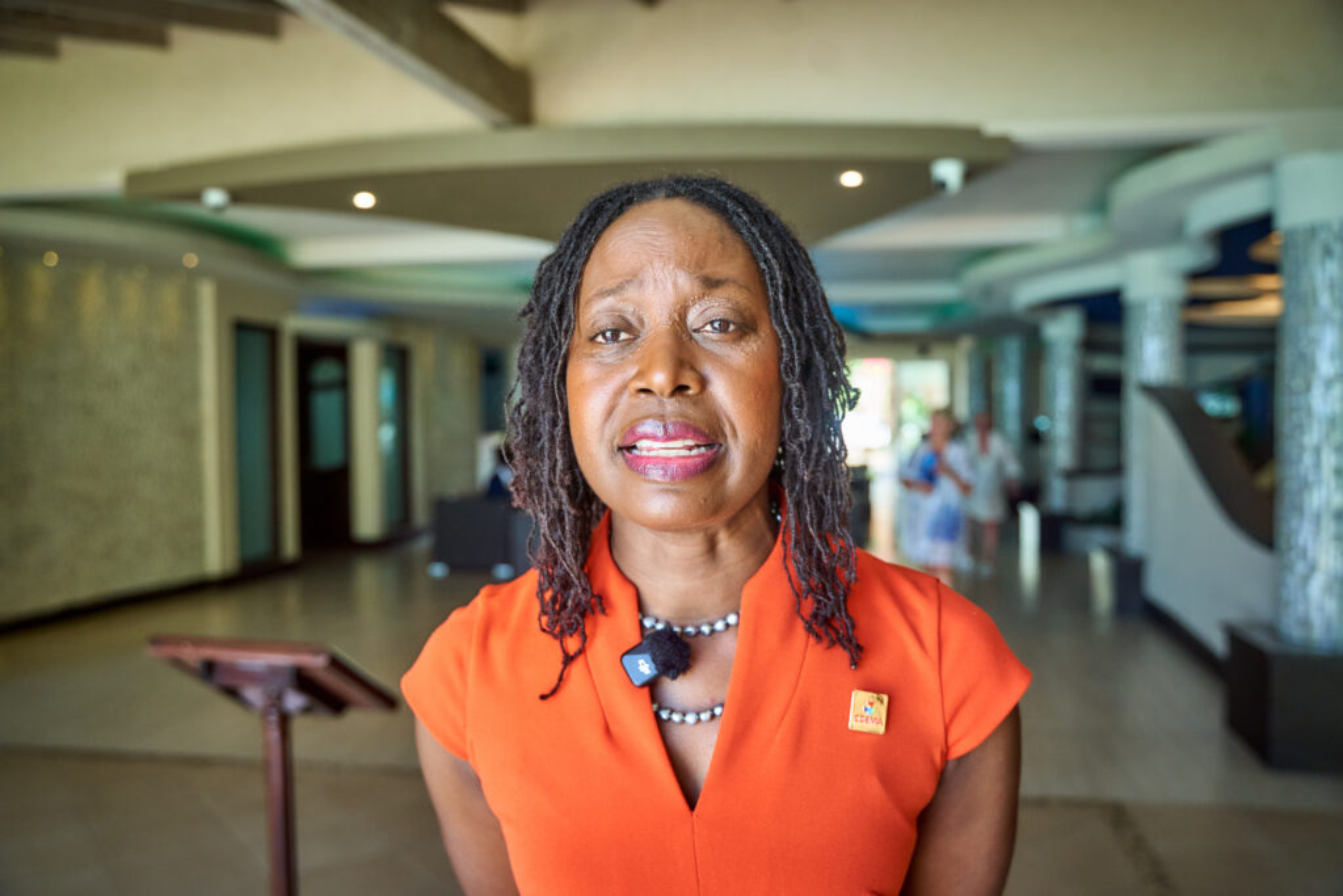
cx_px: 672
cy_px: 448
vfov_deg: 43.6
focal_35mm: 30
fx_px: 1119
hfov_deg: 61.9
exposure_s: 1/320
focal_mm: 30
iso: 1600
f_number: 3.5
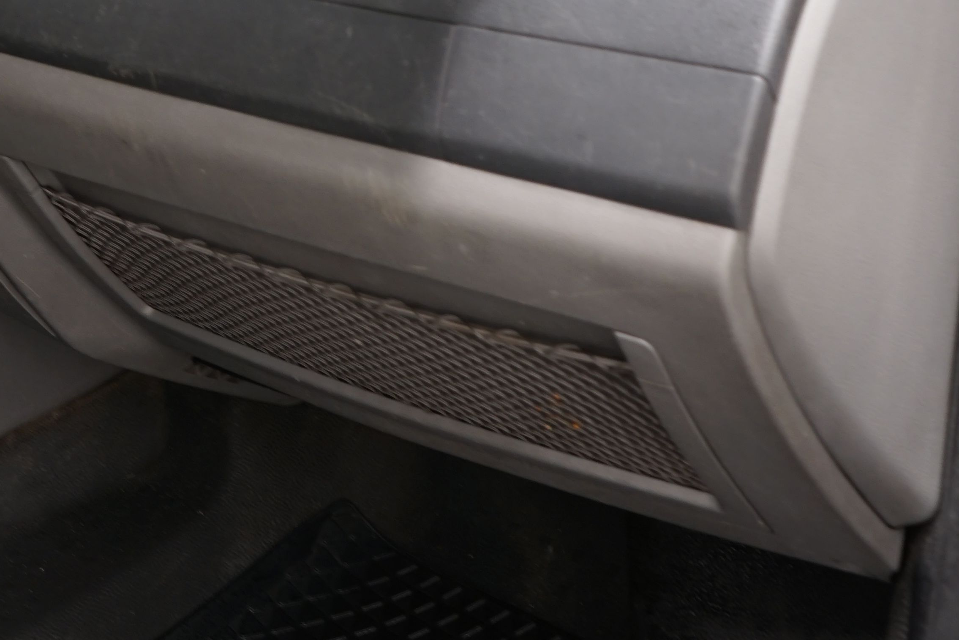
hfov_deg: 25.9
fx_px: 1971
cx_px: -6
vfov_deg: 18.2
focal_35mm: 74
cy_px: 74
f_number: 4.5
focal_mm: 28
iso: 400
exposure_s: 1/4
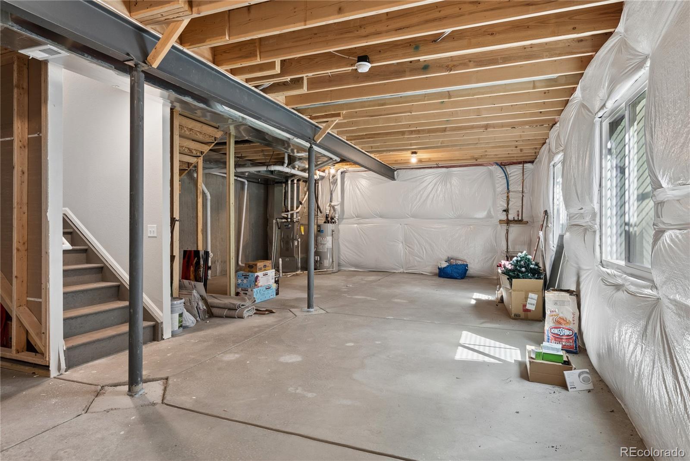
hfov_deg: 84.0
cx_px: 345
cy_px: 230
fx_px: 383
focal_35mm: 20
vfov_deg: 62.0
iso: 640
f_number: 8
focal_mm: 20
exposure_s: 1/20
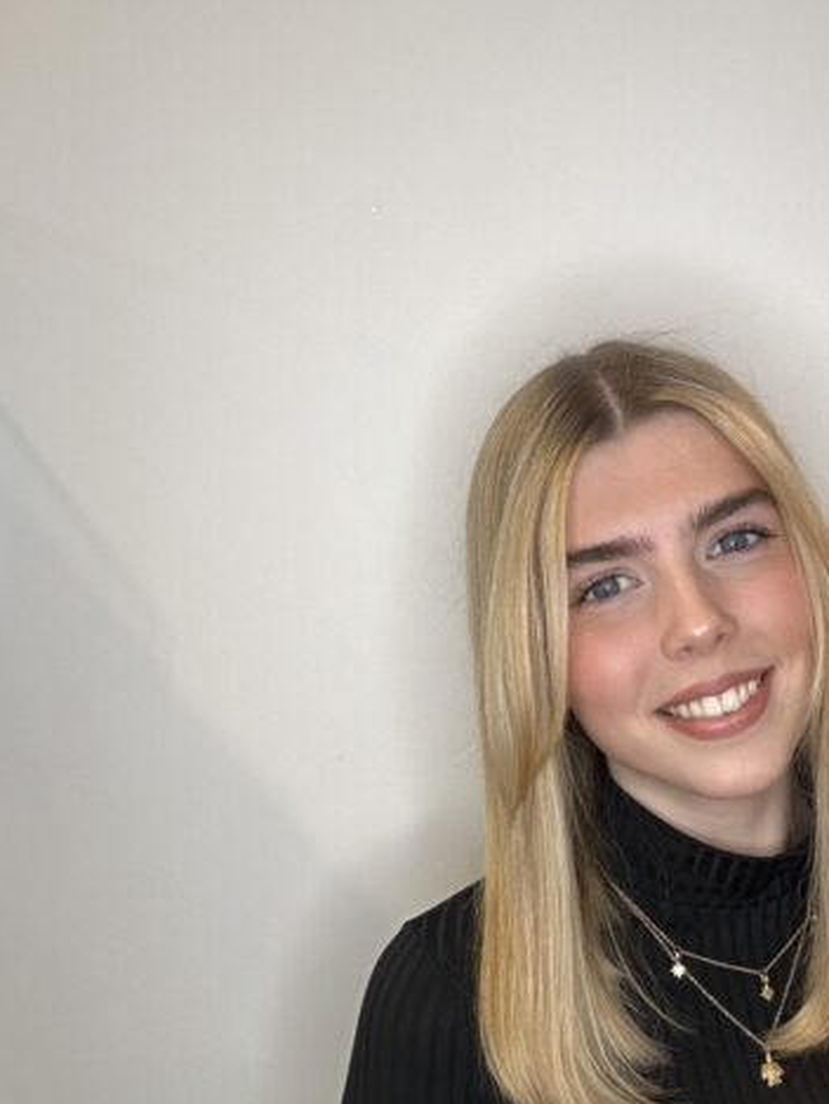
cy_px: 636
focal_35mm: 43
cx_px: 570
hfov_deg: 33.2
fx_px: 1372
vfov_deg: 43.7
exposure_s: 1/100
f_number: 1.9
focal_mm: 2.69
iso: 64
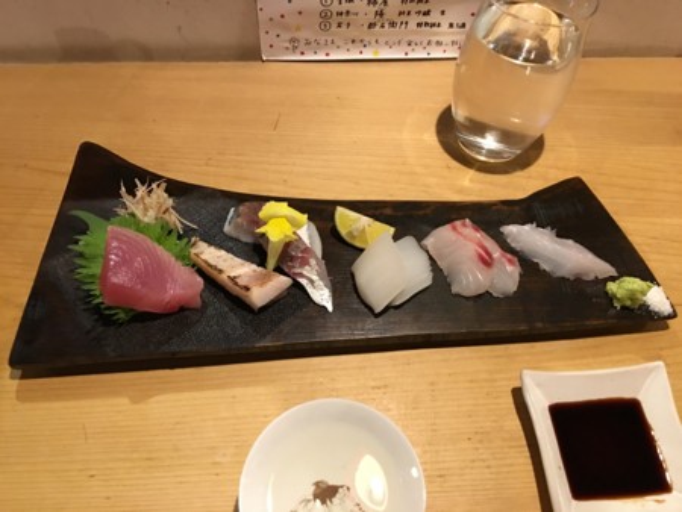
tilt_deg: -55.2
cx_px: 341
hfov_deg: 61.6
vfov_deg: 48.3
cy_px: 256
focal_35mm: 29
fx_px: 572
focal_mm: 4.15
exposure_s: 1/4
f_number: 2.2
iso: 80
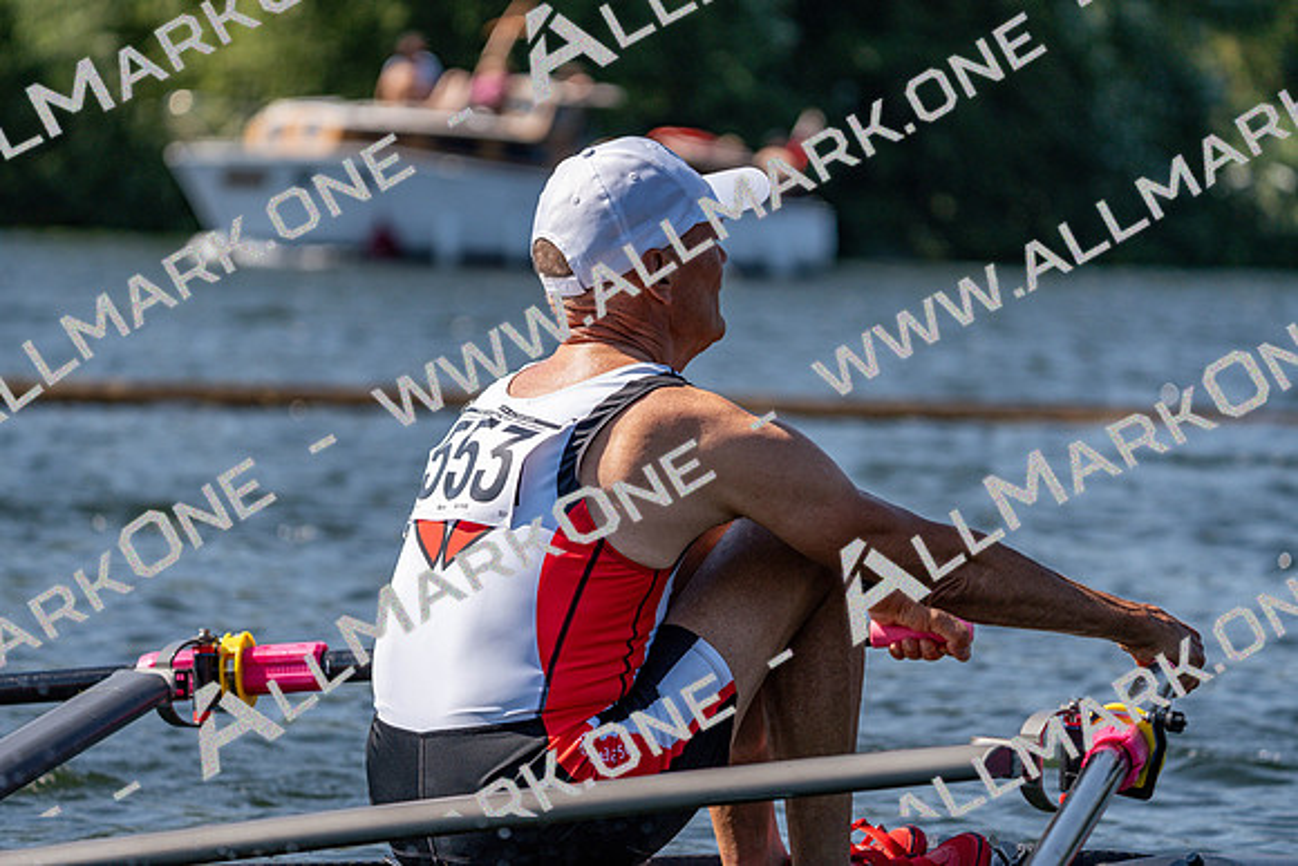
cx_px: 649
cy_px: 433
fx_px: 7212
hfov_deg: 10.3
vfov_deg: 6.9
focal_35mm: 200
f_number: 5.6
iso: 200
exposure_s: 1/1600
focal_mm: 200
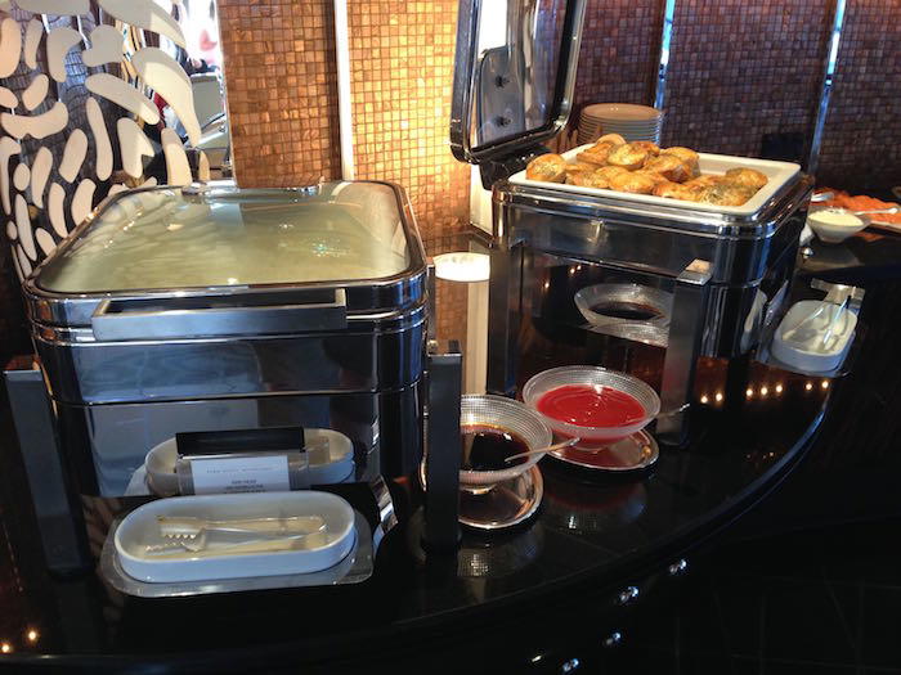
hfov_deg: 55.4
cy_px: 338
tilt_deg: -24.4
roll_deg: +0.2
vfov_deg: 42.9
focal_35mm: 33
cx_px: 450
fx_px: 859
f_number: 2.4
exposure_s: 1/20
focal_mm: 4.12
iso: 125
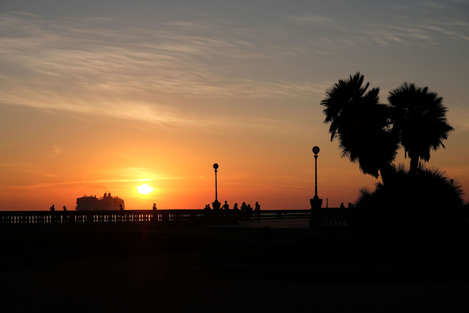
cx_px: 234
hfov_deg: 30.1
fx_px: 873
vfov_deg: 20.3
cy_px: 156
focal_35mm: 67
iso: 400
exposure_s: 1/900
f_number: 8
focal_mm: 44.4
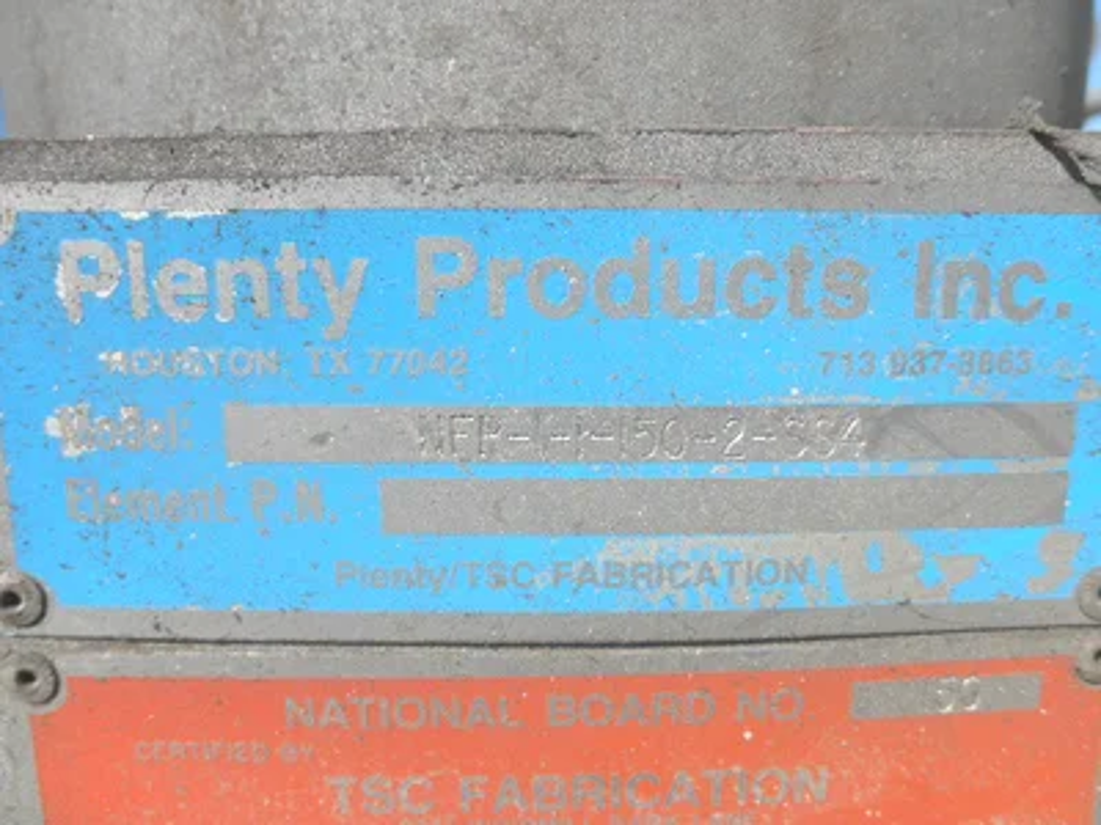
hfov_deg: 63.4
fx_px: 891
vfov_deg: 49.7
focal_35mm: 28
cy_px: 412
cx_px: 550
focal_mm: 5
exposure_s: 1/100
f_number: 8.5
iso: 64
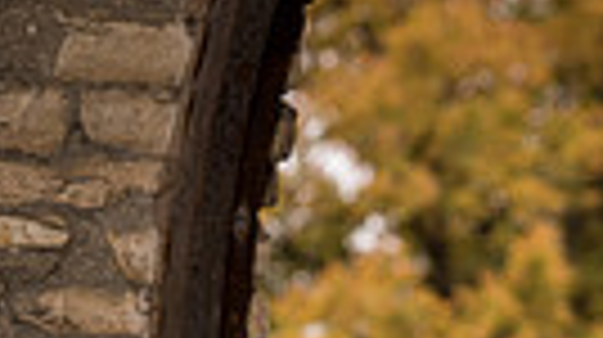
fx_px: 3721
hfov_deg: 9.3
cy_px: 861
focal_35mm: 233
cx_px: 333
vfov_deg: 5.0
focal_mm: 66
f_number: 6.3
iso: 200
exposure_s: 1/125
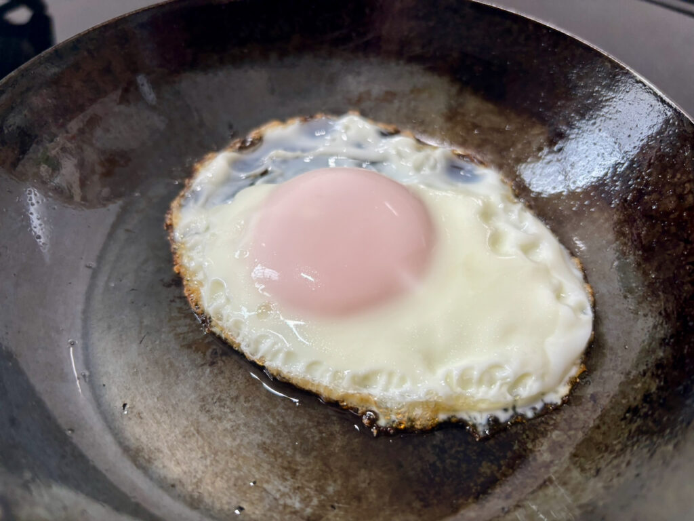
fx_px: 521
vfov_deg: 53.1
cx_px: 347
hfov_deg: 67.3
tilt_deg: -52.2
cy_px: 260
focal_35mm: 26
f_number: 1.6
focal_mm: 5.96
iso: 125
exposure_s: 1/54
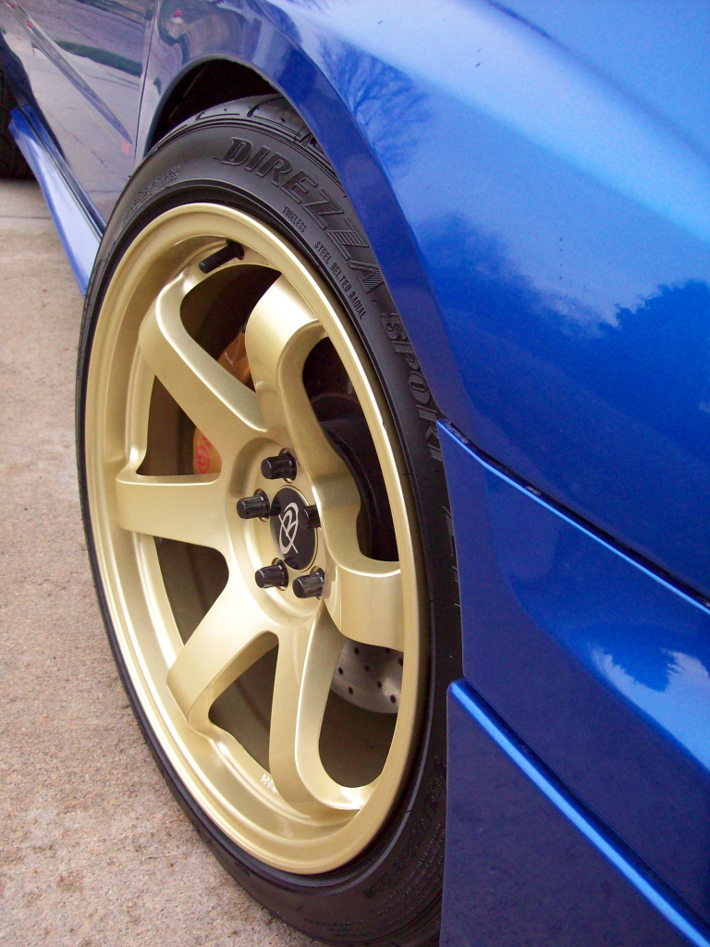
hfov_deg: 39.7
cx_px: 355
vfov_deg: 51.4
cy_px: 474
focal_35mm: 36
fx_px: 985
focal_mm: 6
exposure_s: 1/89.8
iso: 200
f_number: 2.7
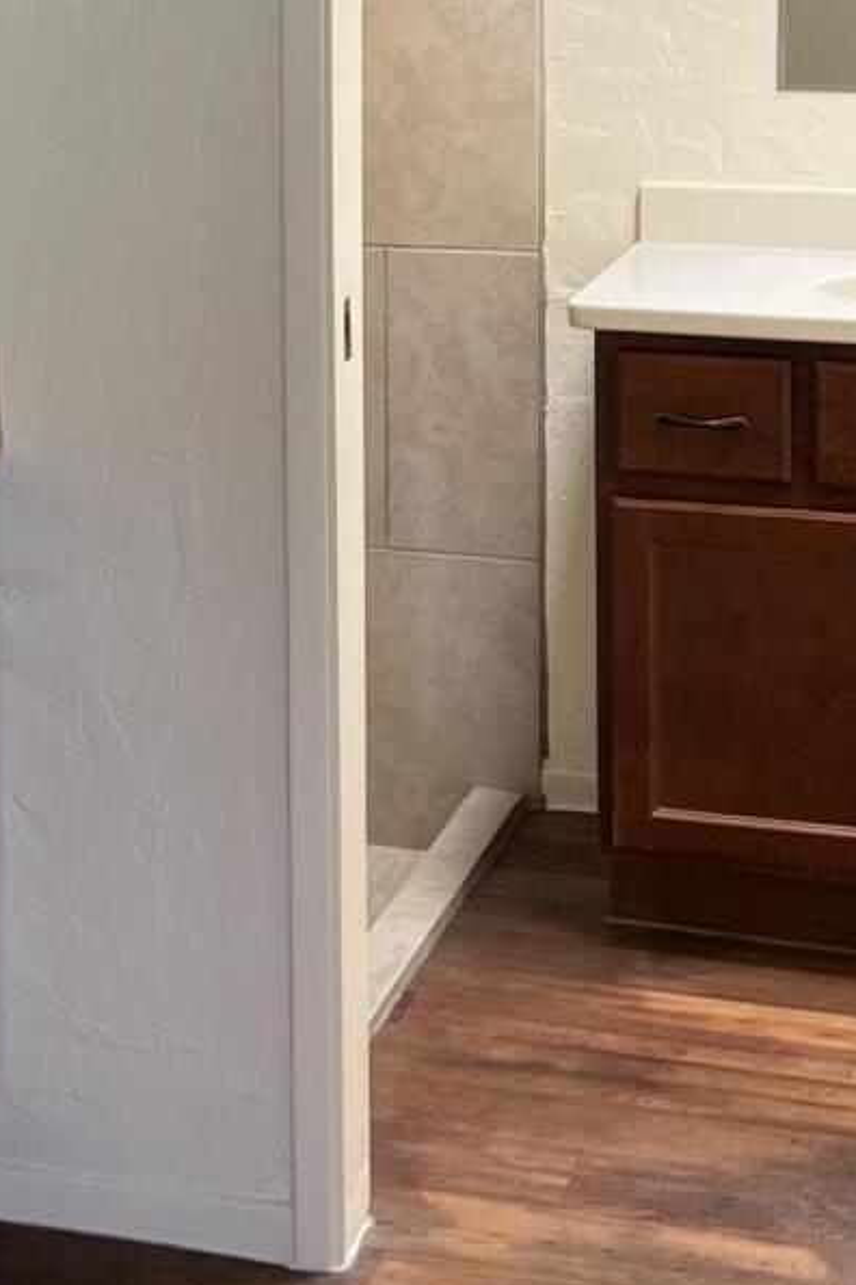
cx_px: -130
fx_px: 3245
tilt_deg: -2.9
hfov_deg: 14.6
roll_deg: +1.7
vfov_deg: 21.8
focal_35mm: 91
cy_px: 119
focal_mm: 5.7
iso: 80
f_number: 1.5
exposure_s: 1/121
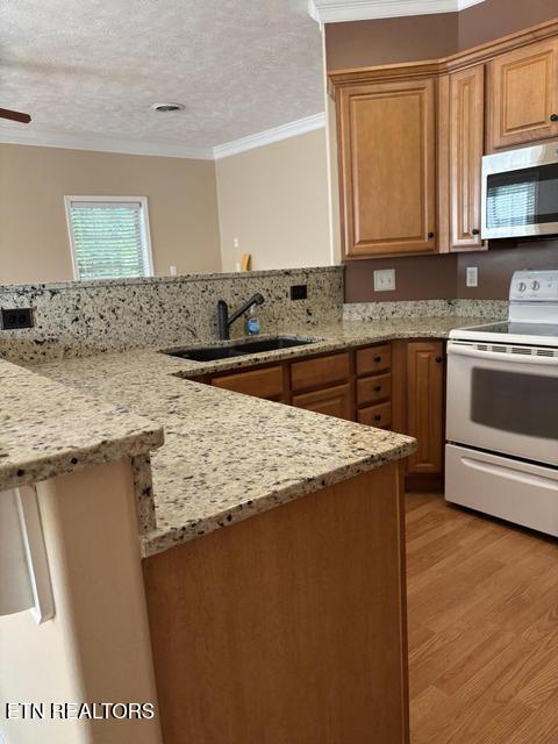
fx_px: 559
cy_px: 372
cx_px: 279
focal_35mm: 26
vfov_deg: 67.3
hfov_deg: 53.1
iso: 100
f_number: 1.6
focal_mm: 5.96
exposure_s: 1/60
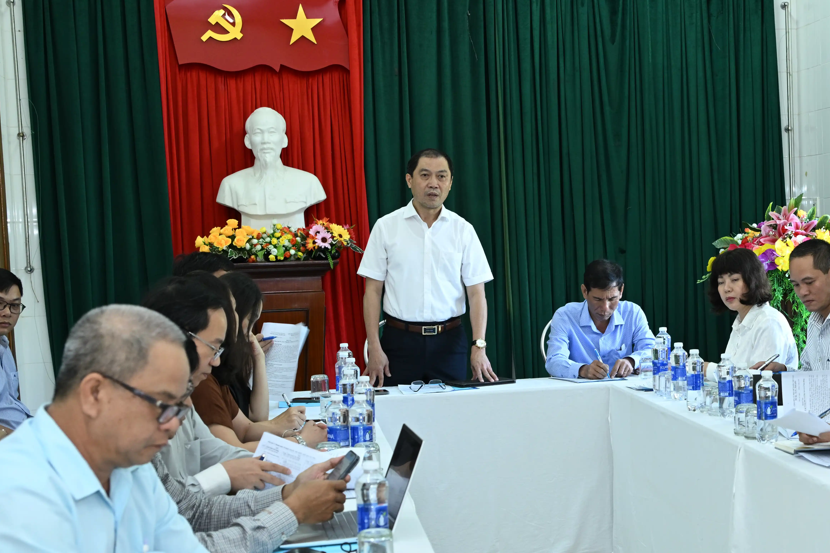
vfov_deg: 21.2
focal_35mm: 64
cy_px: 325
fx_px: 1475
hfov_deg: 30.8
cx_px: 637
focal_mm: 36
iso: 1000
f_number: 4
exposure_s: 1/60
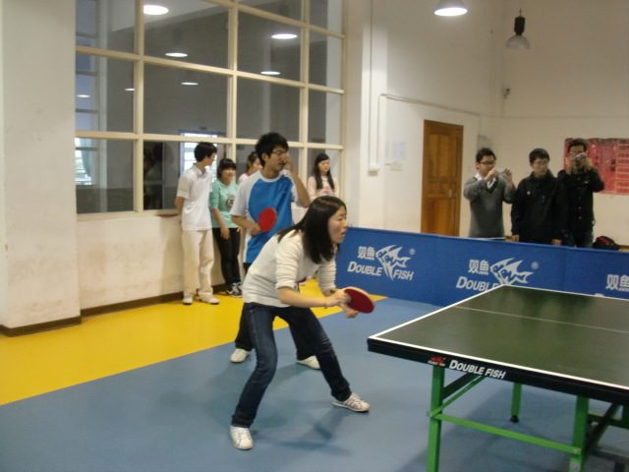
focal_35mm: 36
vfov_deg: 39.7
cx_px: 314
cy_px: 236
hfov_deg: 51.4
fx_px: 654
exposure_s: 1/60
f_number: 2.8
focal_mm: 6.3
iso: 400
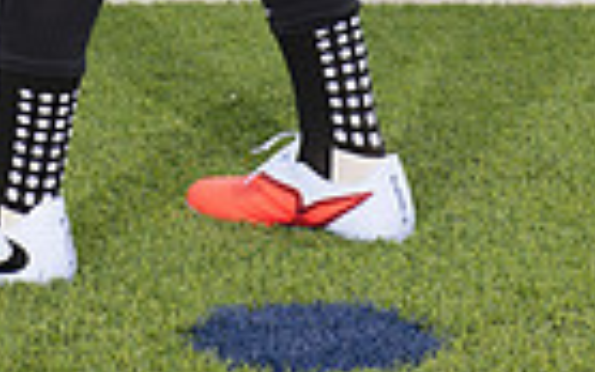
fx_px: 2790
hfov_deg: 12.1
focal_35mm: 172
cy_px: -526
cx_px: 163
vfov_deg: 7.2
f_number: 7.1
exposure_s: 1/400
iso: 125
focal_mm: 52
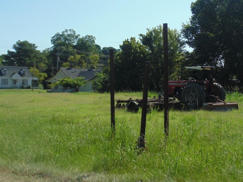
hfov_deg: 36.8
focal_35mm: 52
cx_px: 125
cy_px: 80
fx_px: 365
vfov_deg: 28.0
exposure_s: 1/800
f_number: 3.4
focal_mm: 6.2
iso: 80
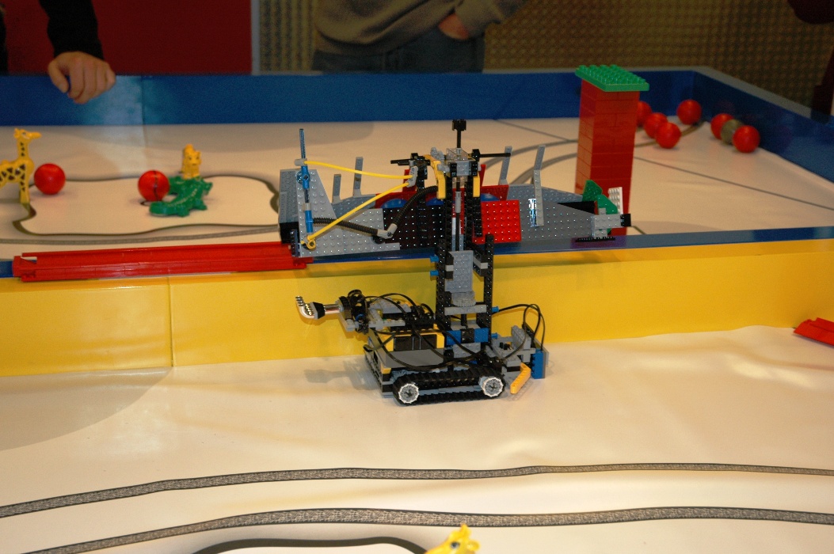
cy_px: 277
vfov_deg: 23.7
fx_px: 1319
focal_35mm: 57
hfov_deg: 35.1
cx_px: 417
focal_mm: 38
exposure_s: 1/100
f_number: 4.2
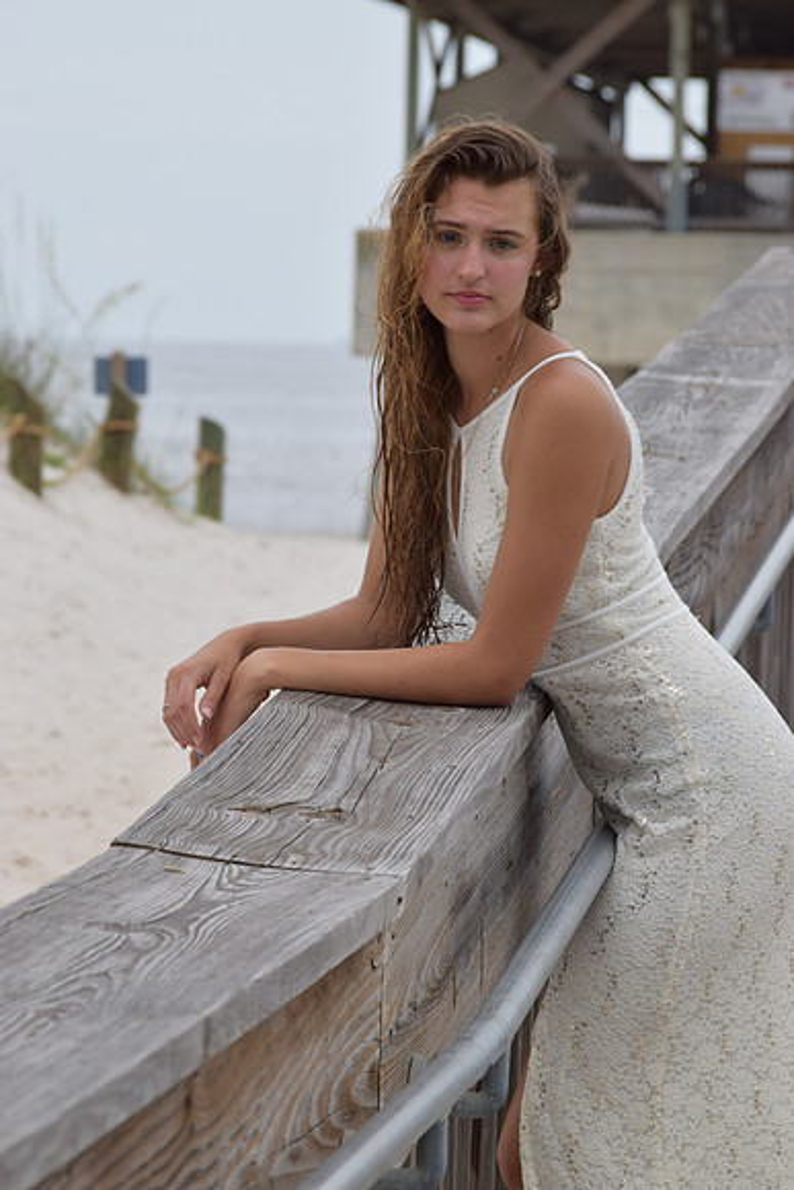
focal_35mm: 165
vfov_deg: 12.4
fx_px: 5455
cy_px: 595
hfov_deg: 8.3
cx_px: 397
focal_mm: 110
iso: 200
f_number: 8
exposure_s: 1/250
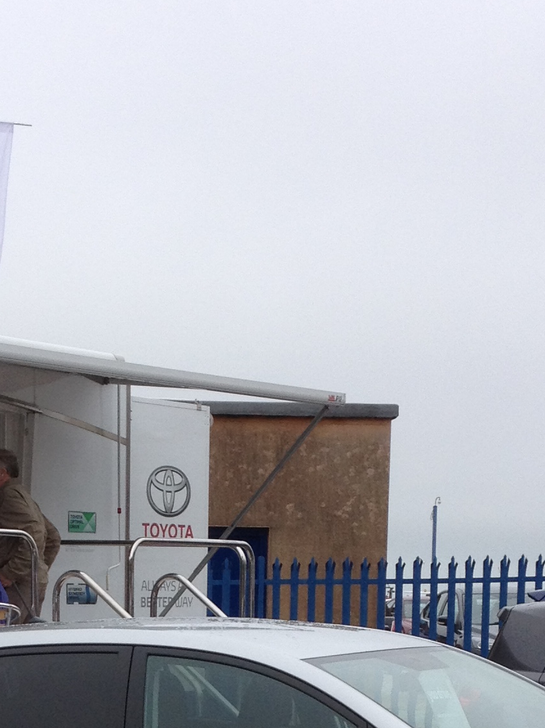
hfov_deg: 14.6
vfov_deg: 18.8
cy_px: 783
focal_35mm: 101
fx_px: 2121
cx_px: 101
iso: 64
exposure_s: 1/736
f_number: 2.4
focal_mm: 4.28
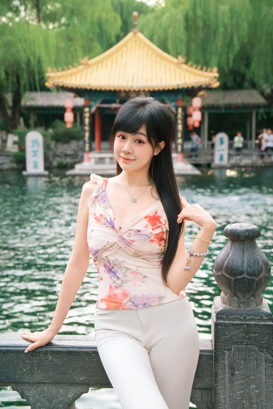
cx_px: 136
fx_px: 546
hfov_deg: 28.1
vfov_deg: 41.1
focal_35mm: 48
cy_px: 205
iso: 320
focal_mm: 46
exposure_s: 1/125
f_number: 4
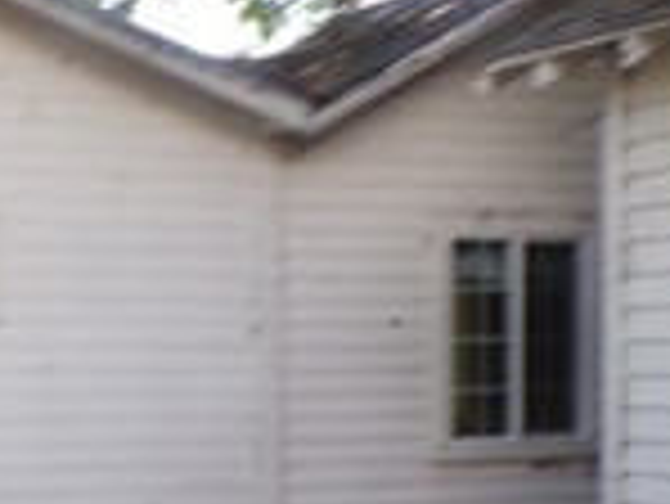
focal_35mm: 103
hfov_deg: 18.8
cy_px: 585
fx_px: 1995
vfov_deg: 14.0
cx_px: 90
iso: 100
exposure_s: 1/56
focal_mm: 4.3
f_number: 4.4
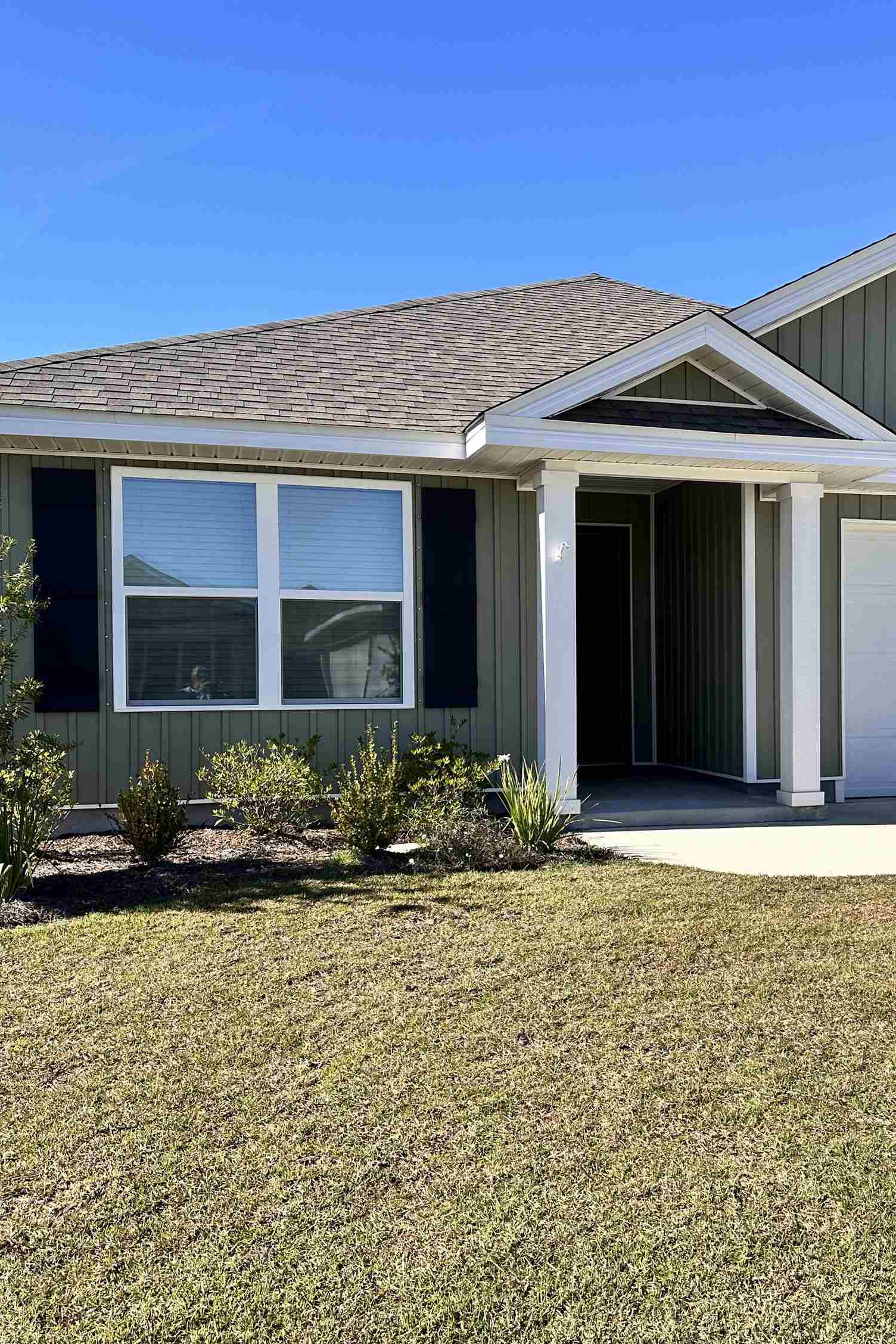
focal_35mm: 34
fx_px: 1269
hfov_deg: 38.1
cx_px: 649
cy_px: 685
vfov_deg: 55.8
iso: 80
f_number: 1.78
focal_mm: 6.86
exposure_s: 1/3058
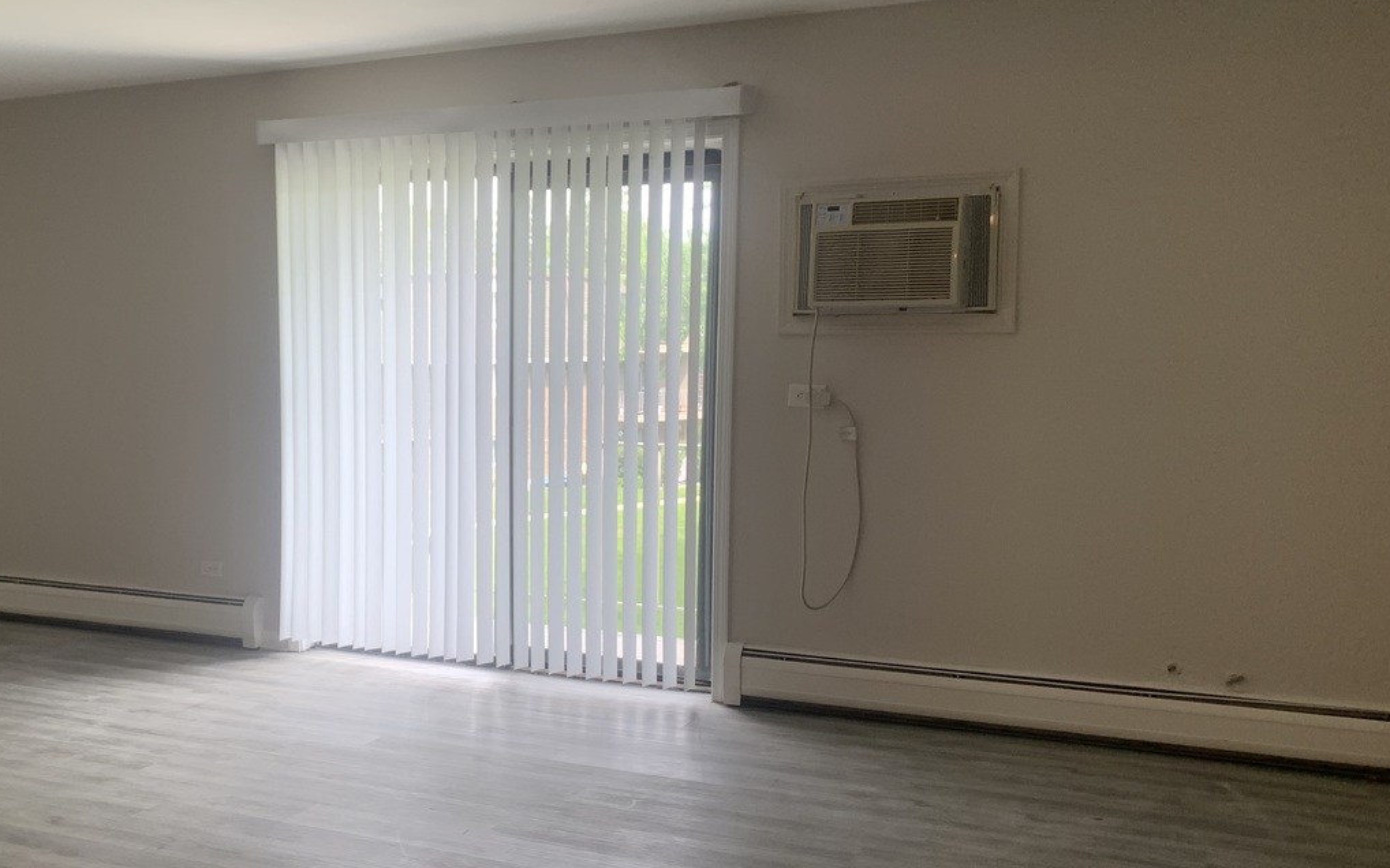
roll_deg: -0.2
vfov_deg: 32.7
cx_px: 421
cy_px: 513
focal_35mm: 39
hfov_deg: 49.2
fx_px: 1477
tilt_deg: -6.2
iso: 50
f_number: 1.8
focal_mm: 4.25
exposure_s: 1/60
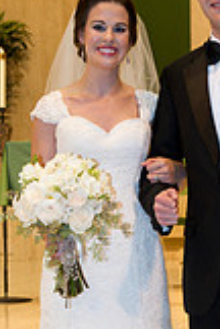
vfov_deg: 16.3
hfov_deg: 10.9
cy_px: 250
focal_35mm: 125
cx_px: 184
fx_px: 1146
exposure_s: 1/80
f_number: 5
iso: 1600
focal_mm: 45
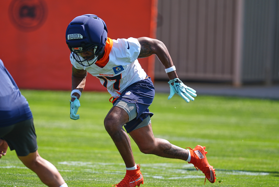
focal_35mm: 900
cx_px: 140
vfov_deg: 1.5
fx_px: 6981
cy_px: 94
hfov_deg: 2.3
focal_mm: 600
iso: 200
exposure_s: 1/1000
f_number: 4
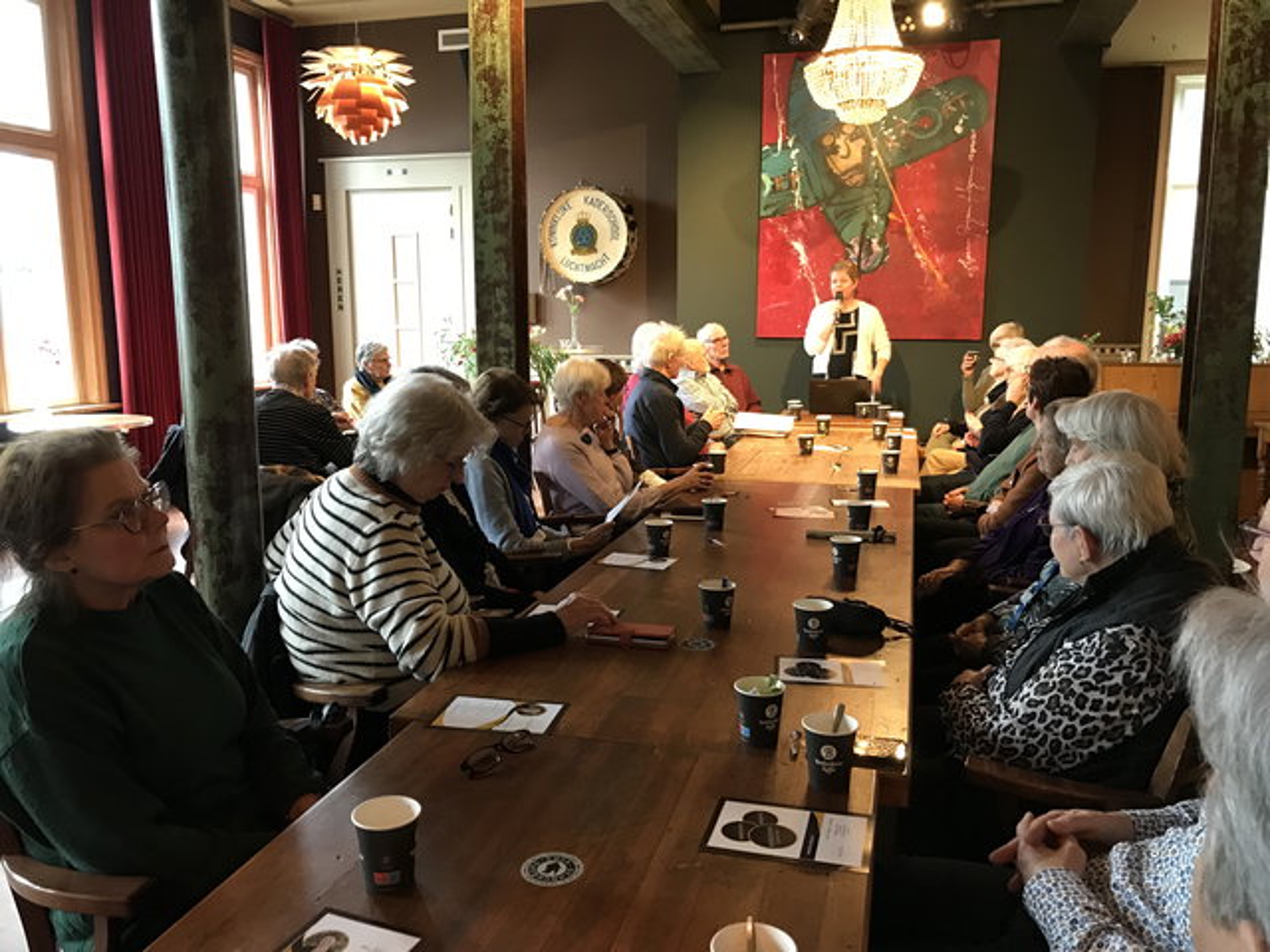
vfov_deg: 49.7
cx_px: 635
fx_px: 1027
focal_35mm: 28
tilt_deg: -8.0
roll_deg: +1.0
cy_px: 476
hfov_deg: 63.4
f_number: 1.8
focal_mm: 3.99
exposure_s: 1/11
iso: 100
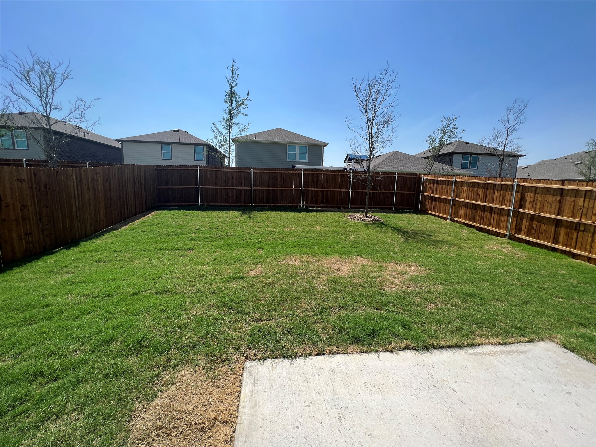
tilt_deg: -8.2
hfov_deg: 106.2
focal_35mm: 13
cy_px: 224
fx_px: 224
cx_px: 298
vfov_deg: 89.9
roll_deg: -1.5
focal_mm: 1.57
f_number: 1.8
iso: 32
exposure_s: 1/1263
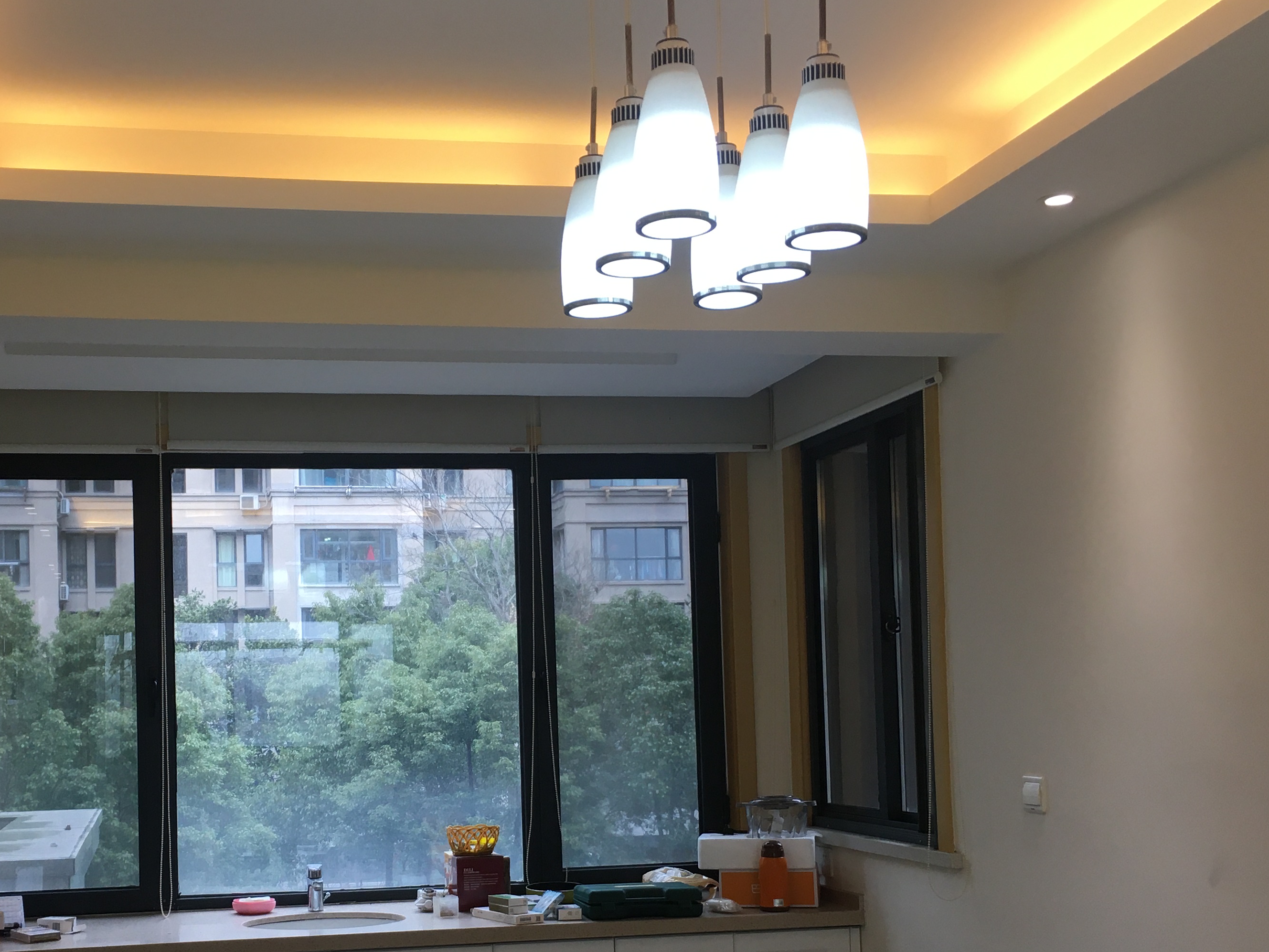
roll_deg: +0.8
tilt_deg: +2.7
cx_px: 442
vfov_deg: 32.6
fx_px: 1613
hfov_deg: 42.5
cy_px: 642
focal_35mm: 44
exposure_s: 1/33
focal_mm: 4.15
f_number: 2.2
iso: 25
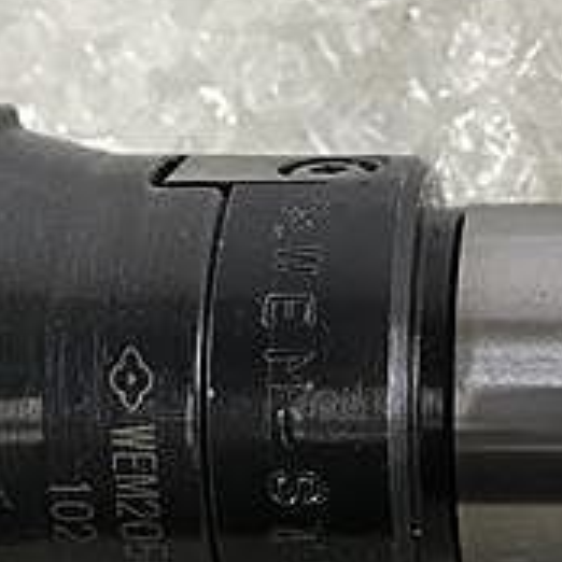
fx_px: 1671
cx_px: 510
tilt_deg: -62.8
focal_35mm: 91
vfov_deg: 19.0
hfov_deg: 18.7
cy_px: 362
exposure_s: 1/30
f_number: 1.8
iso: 20
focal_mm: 3.99
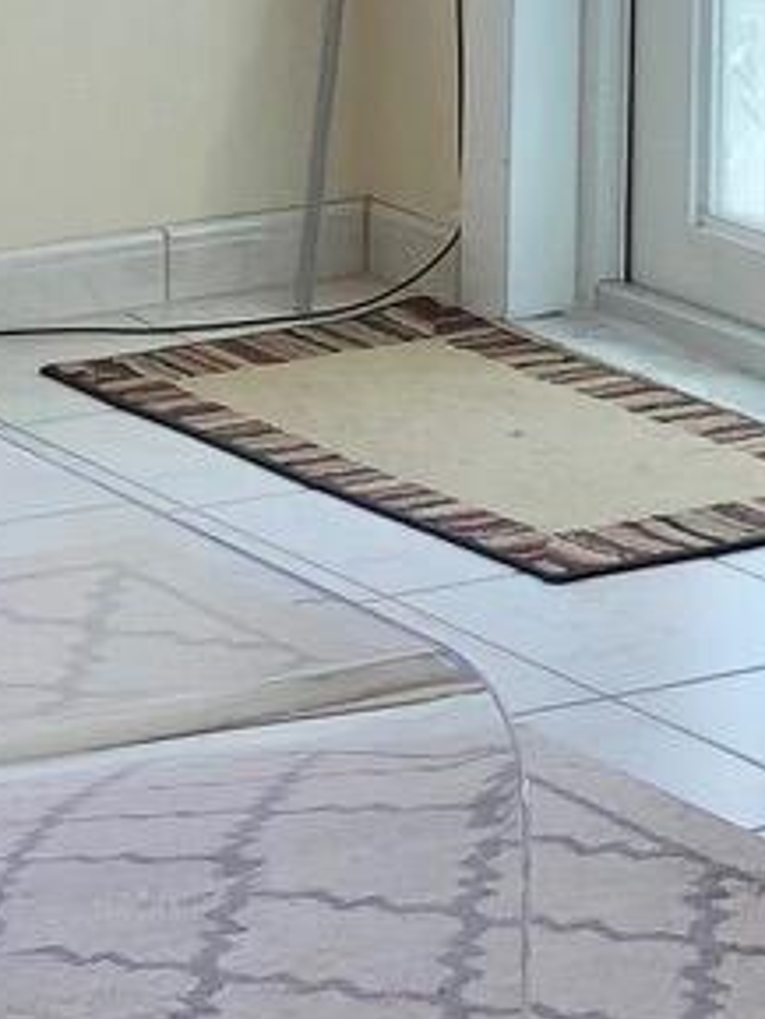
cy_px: -786
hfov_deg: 7.6
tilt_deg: -3.3
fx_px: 5742
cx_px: 148
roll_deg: -0.5
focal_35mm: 195
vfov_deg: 9.7
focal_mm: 4
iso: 25
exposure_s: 1/120
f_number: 1.8
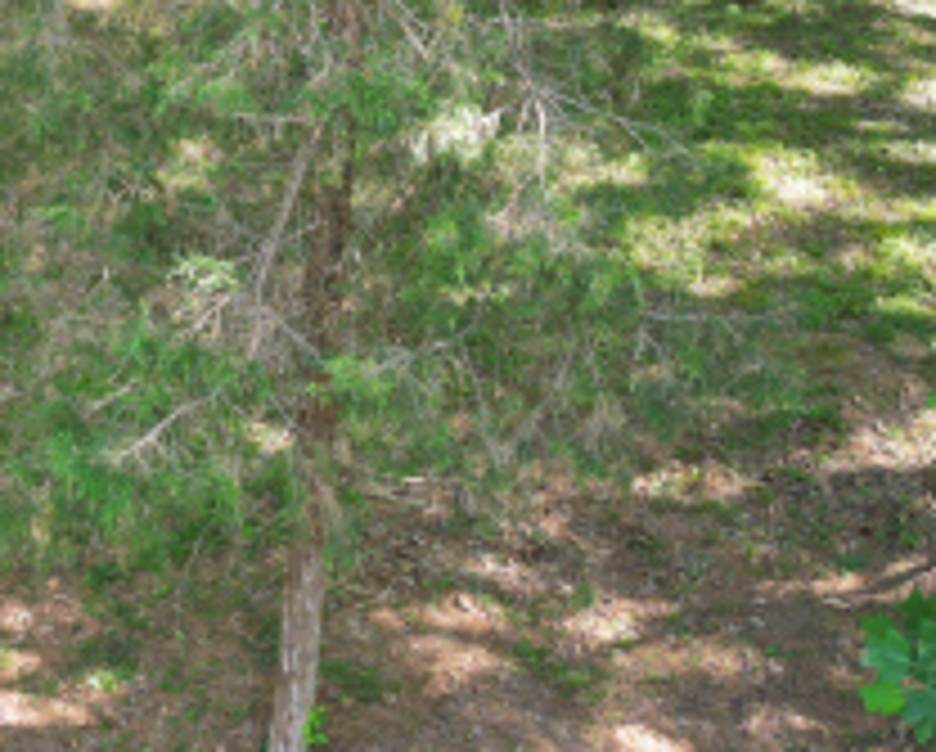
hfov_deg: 24.2
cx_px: -2
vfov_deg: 20.1
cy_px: 77
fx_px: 2081
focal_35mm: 75
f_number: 1.7
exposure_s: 1/100
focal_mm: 6.72
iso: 130
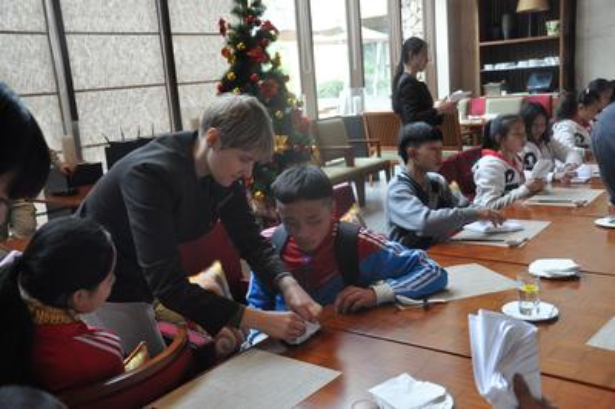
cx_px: 308
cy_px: 204
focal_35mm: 38
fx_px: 640
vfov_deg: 35.4
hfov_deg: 51.3
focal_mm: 25
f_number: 4
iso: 1100
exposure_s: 1/125
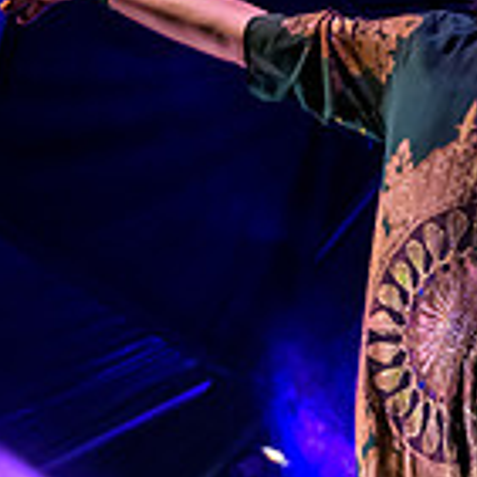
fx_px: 1902
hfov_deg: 12.9
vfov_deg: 14.3
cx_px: 863
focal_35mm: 122
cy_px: 225
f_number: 4
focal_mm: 35
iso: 3200
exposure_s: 1/200
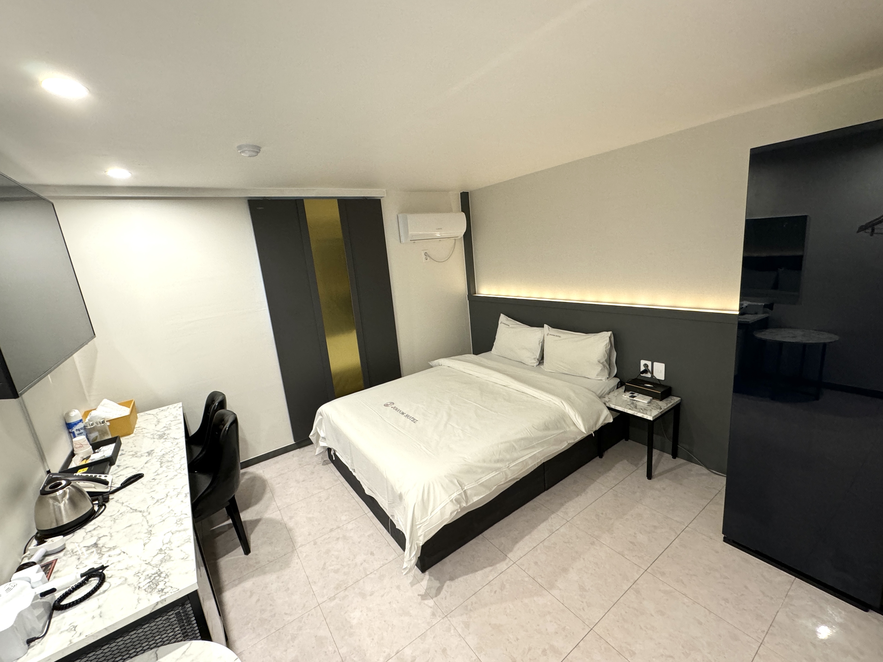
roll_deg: +7.5
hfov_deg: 102.1
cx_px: 442
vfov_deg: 85.7
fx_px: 357
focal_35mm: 14
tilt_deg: -12.8
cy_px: 331
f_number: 2.2
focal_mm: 2.22
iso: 250
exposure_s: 1/60
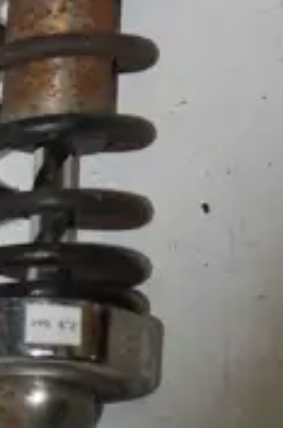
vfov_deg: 9.7
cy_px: 122
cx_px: 44
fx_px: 2514
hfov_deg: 6.4
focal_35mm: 212
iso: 400
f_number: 5.3
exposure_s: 1/60
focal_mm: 46
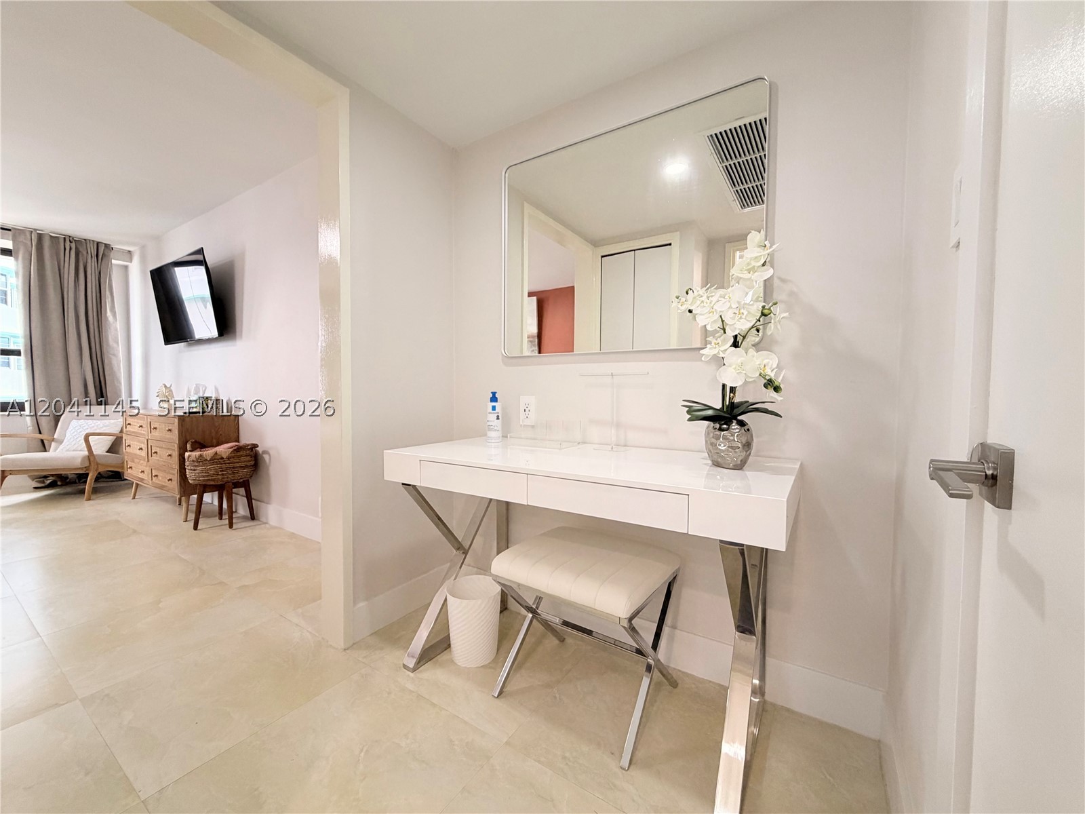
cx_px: 542
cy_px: 407
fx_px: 439
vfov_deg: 85.7
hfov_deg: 102.1
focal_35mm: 14
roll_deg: -0.1
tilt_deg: -1.7
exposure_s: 1/60
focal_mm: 2.22
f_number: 2.2
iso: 250
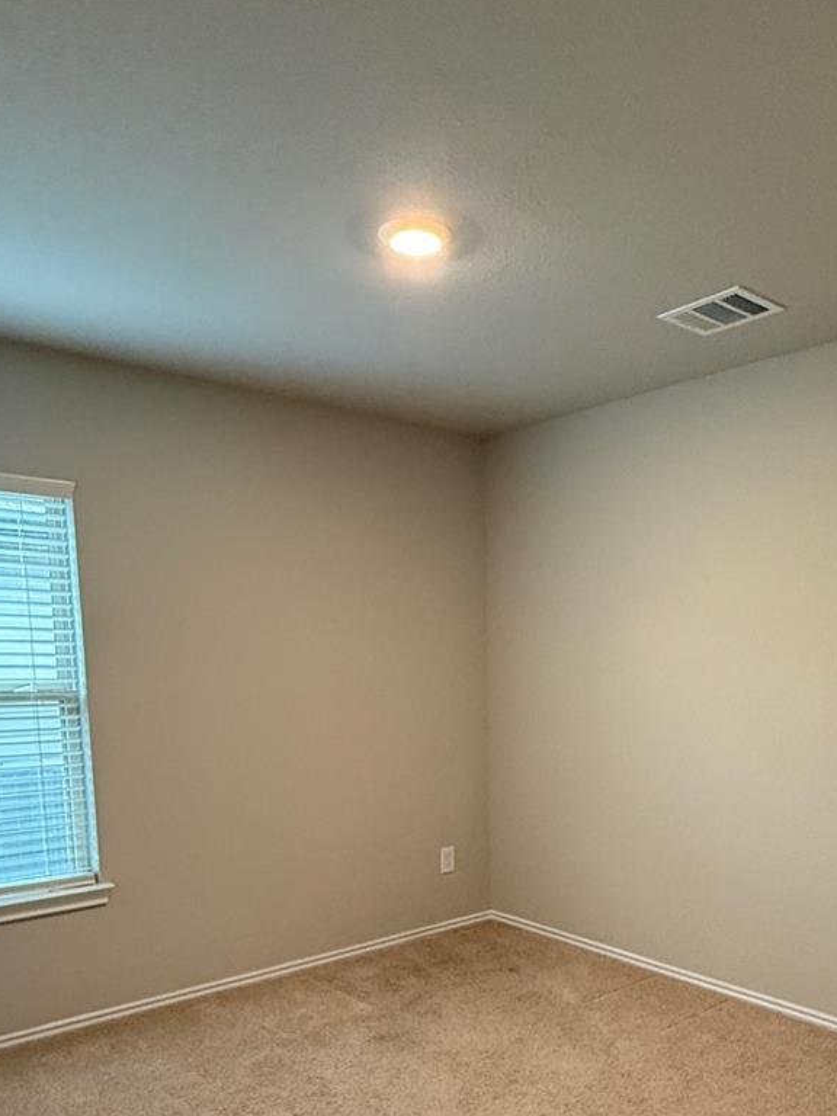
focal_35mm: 28
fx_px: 903
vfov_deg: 61.2
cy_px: 780
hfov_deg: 49.3
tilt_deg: -7.4
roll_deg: +0.2
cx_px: 516
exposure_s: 1/60
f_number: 2.2
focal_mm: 2.22
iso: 320
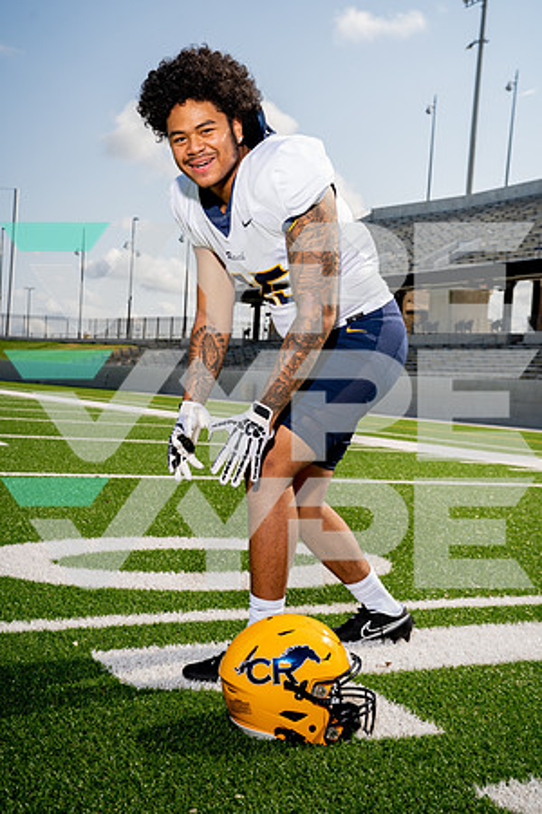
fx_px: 1016
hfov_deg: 29.9
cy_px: 407
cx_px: 271
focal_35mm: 45
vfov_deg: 43.6
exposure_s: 1/250
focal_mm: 45
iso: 100
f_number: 7.1
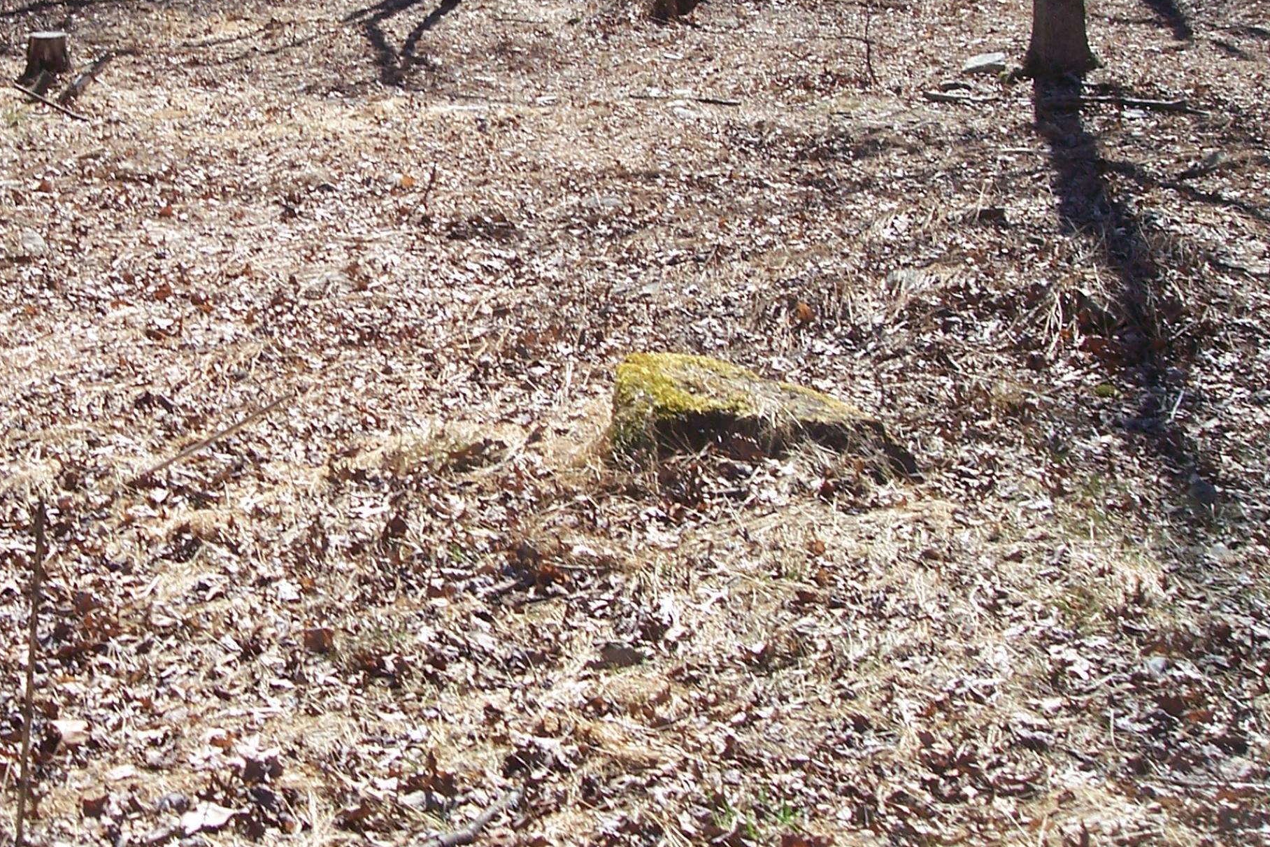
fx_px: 2364
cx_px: 294
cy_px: 62
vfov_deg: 19.9
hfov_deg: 29.5
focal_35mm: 67
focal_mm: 8
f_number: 4
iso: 100
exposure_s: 1/500
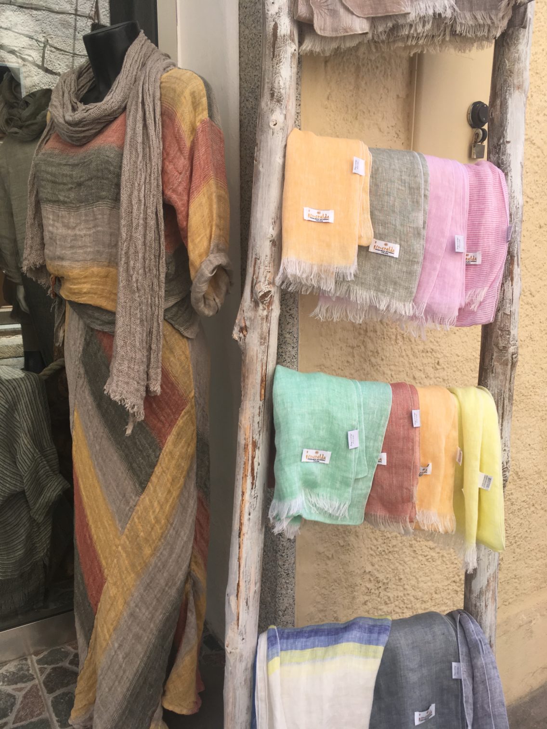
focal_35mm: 29
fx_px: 611
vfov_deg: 61.7
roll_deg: -1.3
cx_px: 274
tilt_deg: -11.6
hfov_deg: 48.2
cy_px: 364
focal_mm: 4.15
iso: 25
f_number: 2.2
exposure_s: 1/349
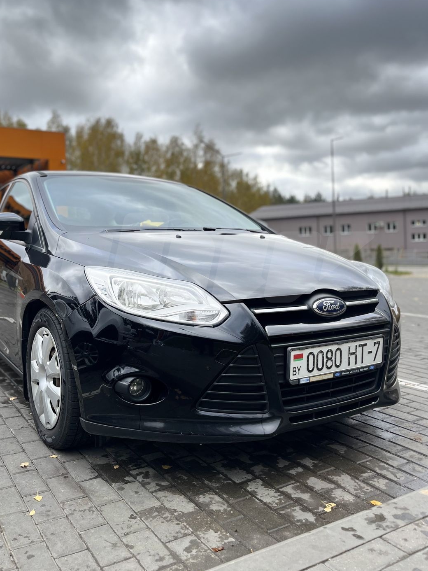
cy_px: 258
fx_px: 495
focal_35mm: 30
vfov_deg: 59.9
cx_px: 181
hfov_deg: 46.6
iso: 50
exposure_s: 1/461
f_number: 1.6
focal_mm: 5.1
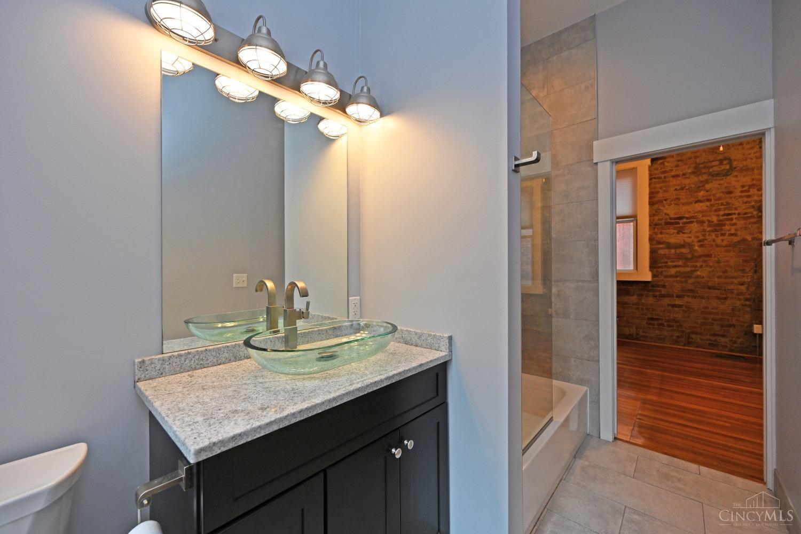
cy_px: 267
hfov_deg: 104.3
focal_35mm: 14
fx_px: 311
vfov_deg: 81.2
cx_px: 400
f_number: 5
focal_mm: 14
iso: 200
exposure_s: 1/80
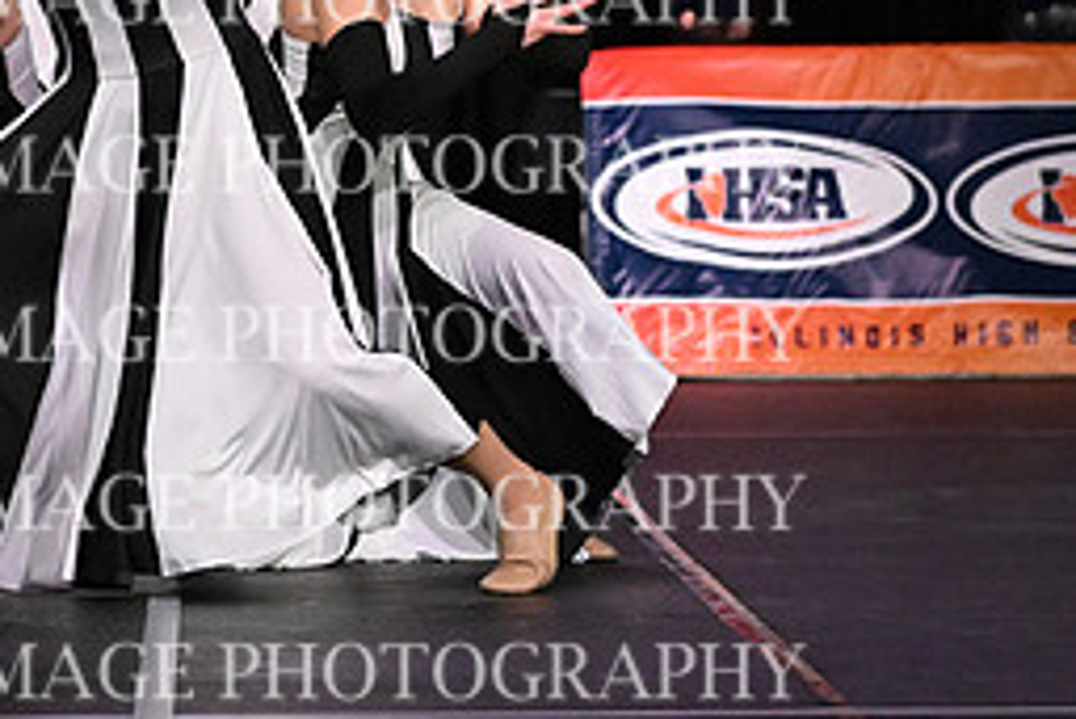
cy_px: 80
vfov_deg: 4.6
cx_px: 198
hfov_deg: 6.8
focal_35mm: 301
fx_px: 9001
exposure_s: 1/800
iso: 8000
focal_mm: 89
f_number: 4
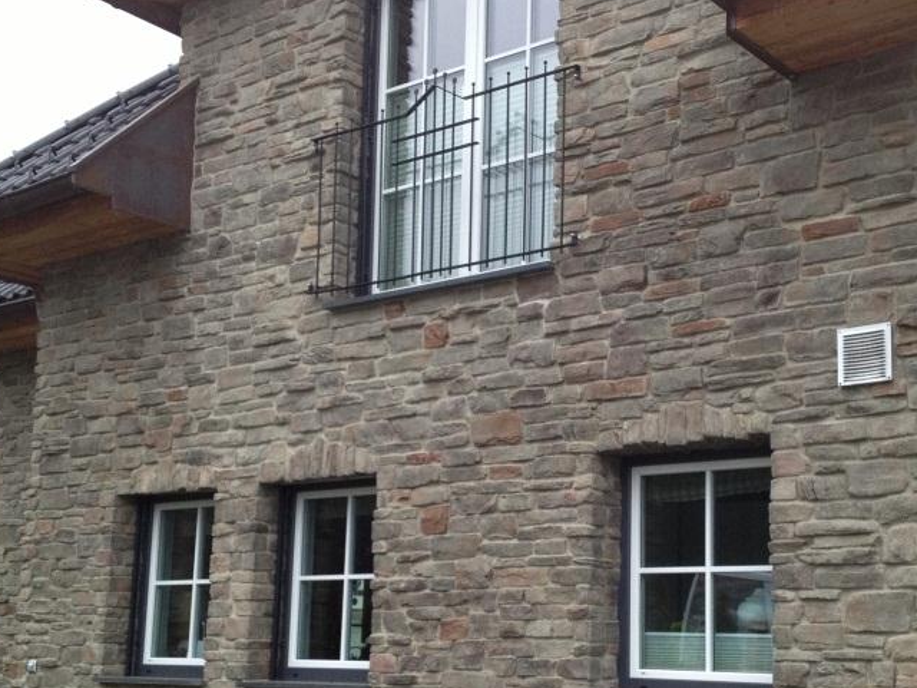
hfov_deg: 34.2
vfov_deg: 26.0
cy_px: 454
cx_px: 553
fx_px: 1483
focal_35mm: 56
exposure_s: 1/120
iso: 100
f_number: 2.4
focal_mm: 4.28
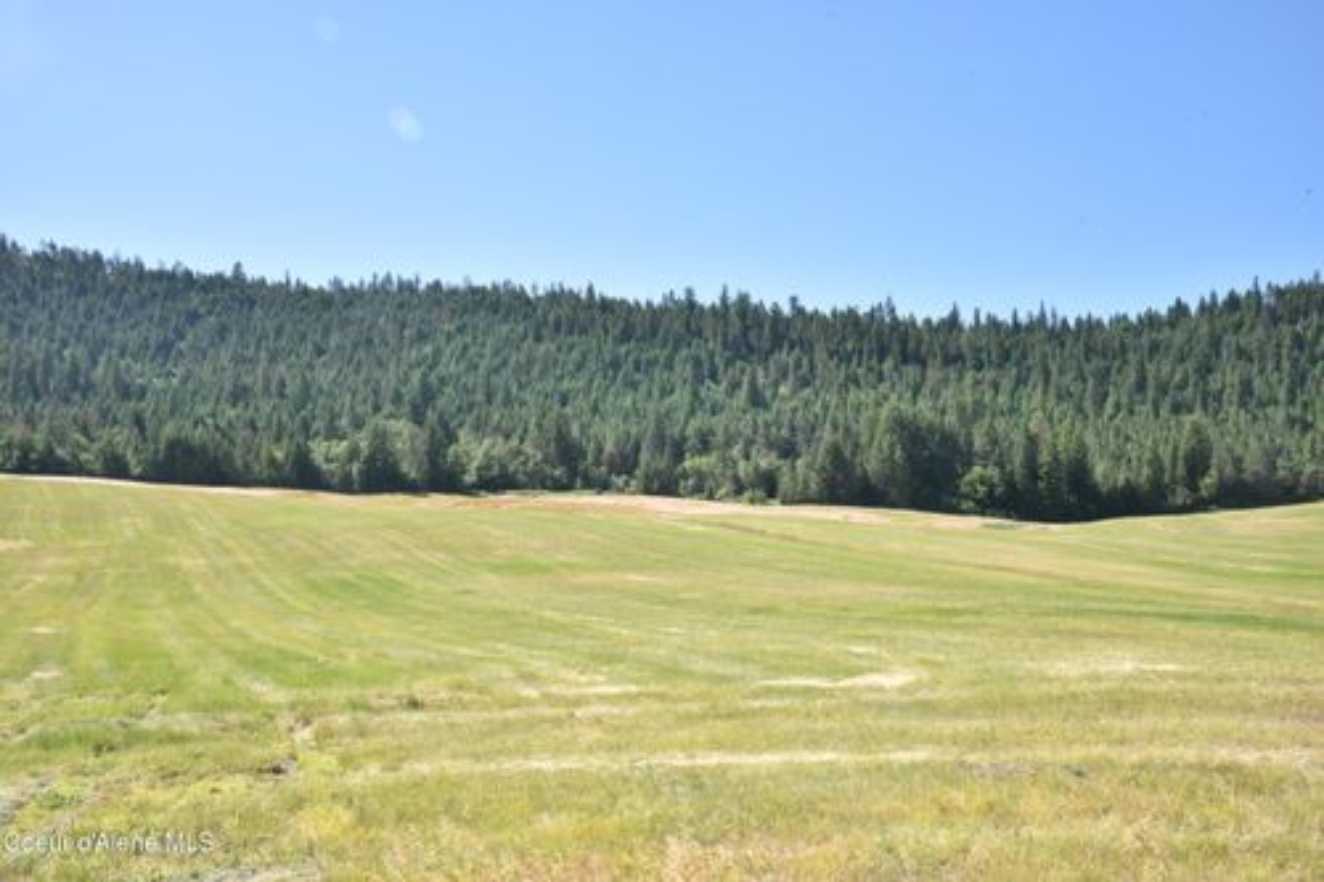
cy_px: 441
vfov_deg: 37.8
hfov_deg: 54.5
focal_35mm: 35
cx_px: 662
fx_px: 1287
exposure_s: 1/40
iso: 220
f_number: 22
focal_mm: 35
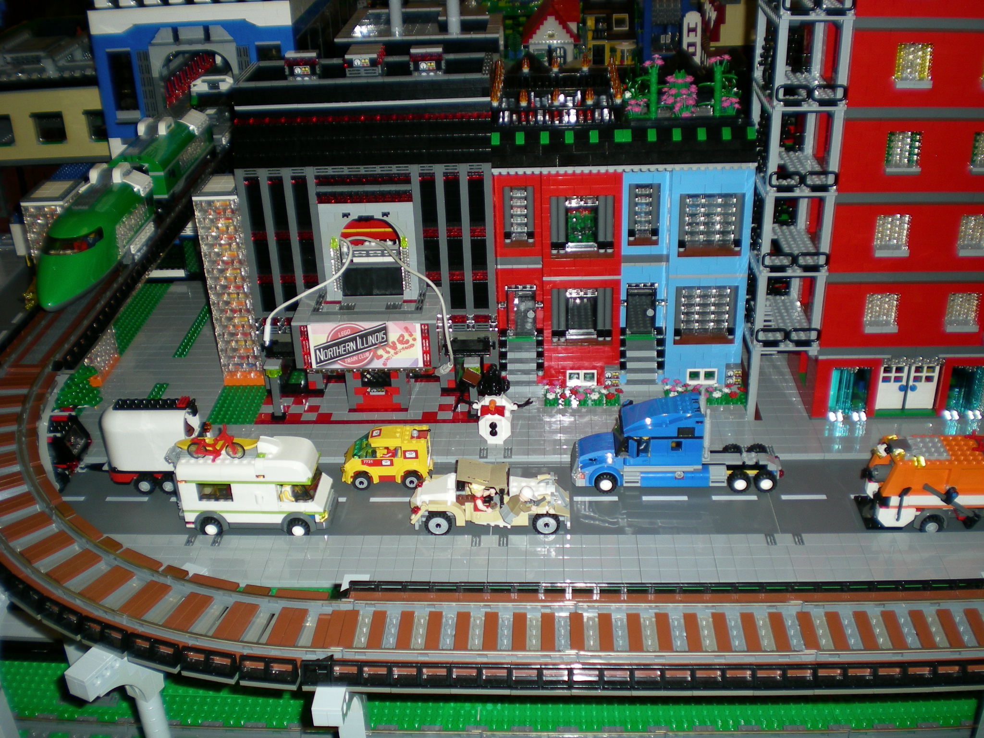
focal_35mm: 38
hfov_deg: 49.0
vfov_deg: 37.7
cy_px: 369
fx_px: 1080
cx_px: 492
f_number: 3.1
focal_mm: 6.3
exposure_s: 1/60
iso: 50
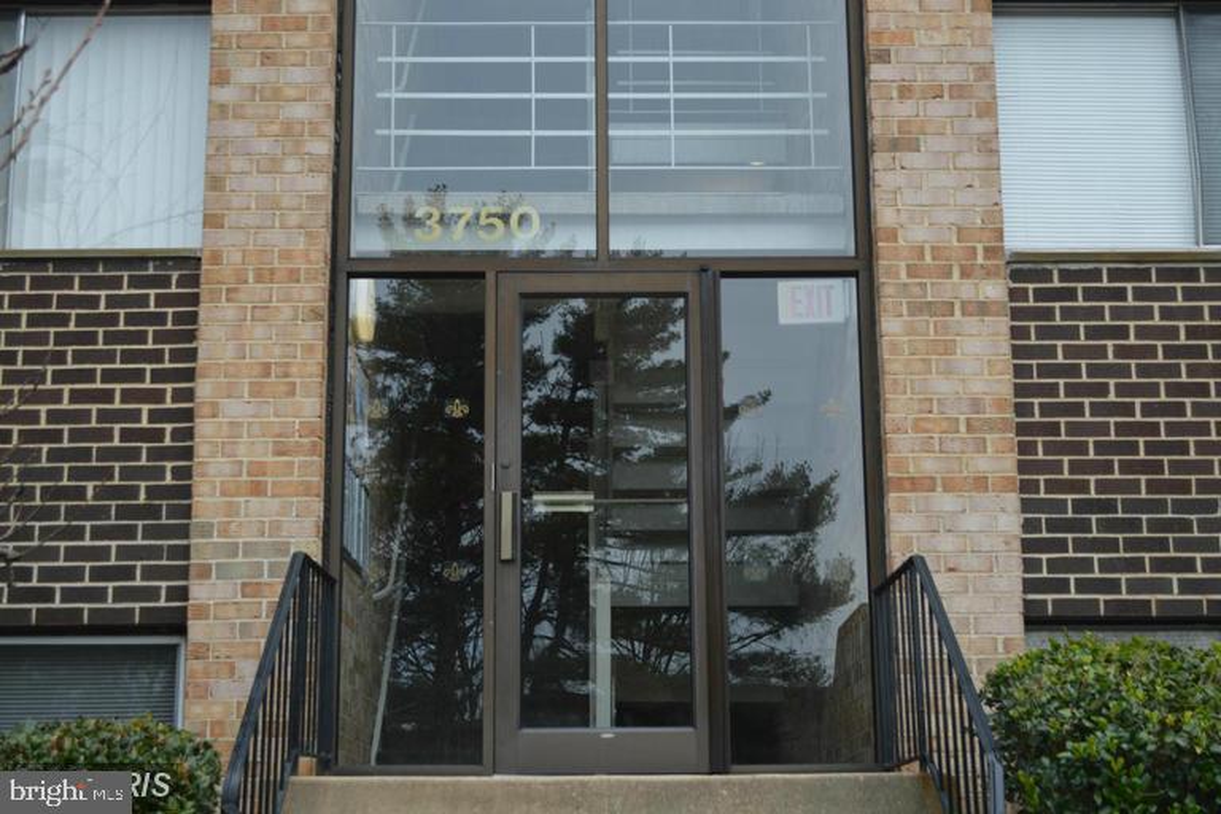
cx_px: 610
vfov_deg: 25.1
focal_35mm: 54
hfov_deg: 36.9
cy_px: 407
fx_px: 1831
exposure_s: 1/50
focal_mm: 36
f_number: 5
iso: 100
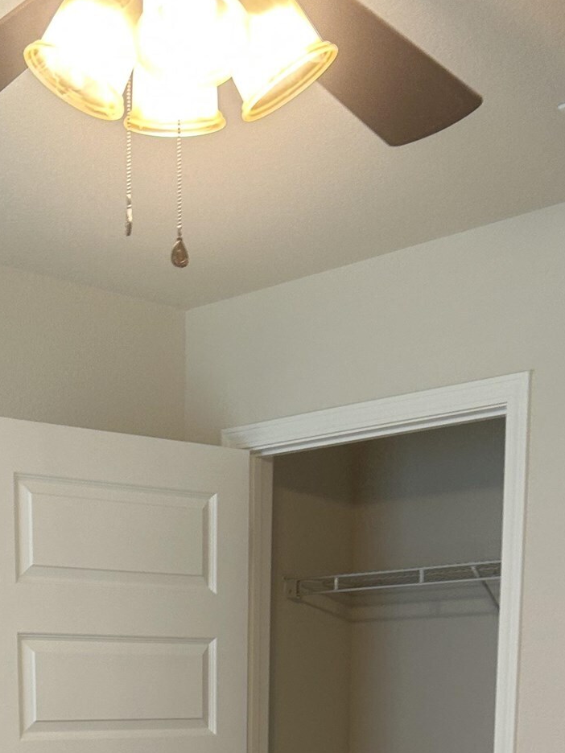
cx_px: 171
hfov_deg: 22.8
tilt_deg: -6.4
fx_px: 1393
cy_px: 891
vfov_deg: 27.0
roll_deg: -0.7
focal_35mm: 64
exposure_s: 1/60
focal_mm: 5.7
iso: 80
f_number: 1.5
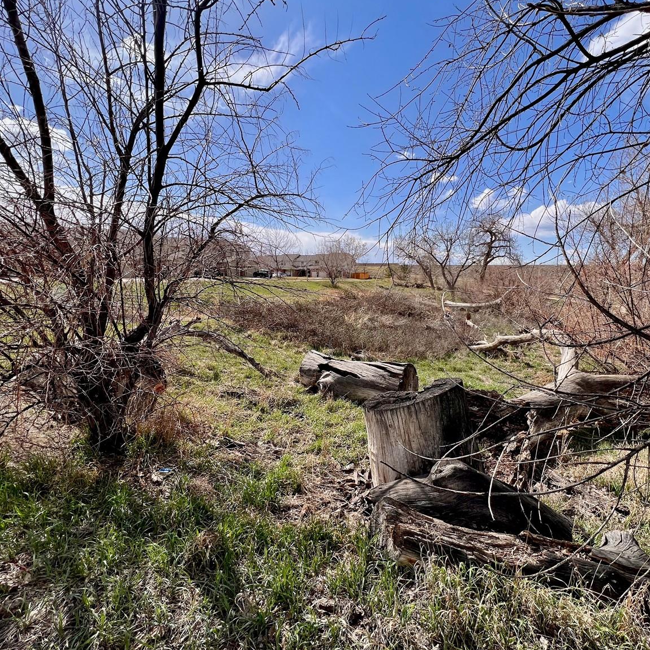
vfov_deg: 87.4
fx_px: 340
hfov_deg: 86.9
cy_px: 324
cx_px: 371
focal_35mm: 16
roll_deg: -0.7
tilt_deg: -5.9
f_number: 1.8
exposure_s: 1/1908
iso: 32
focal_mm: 1.57
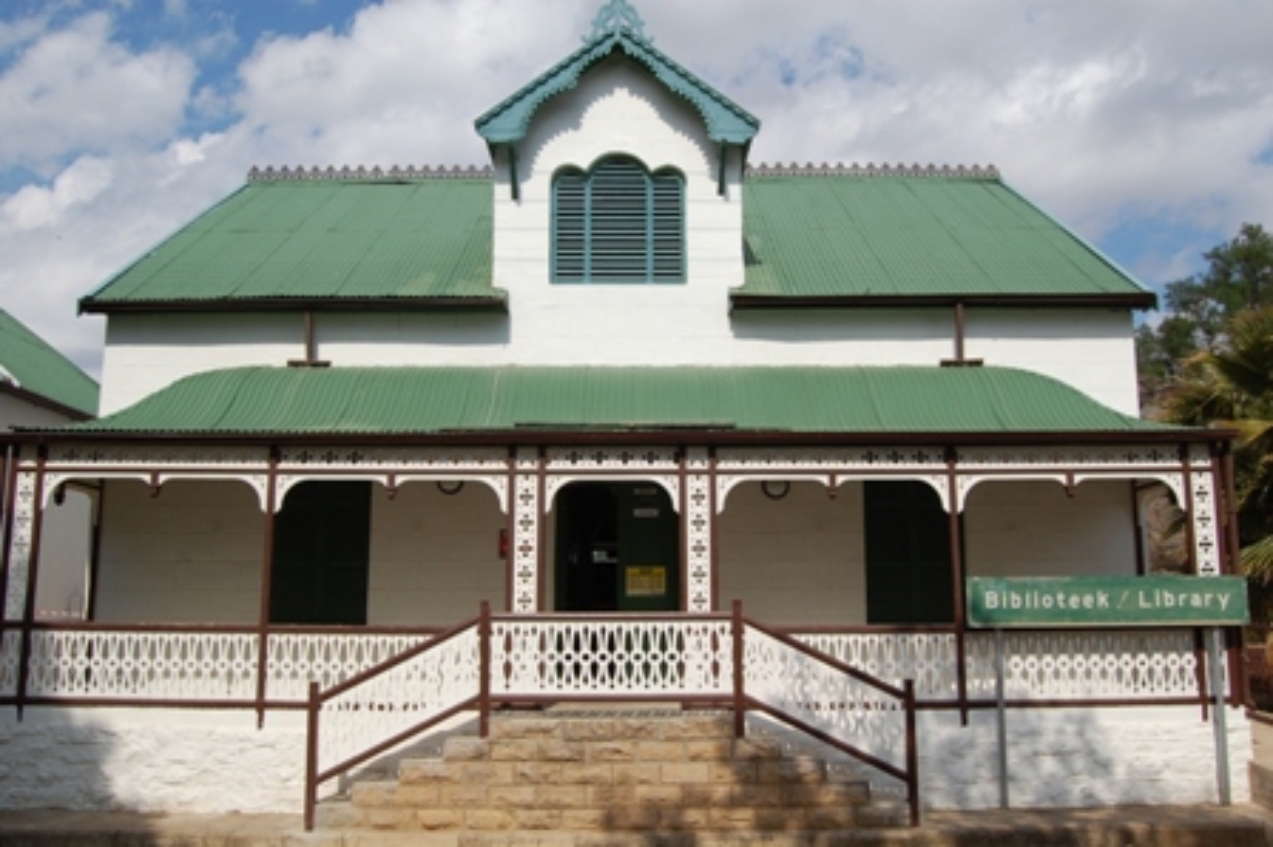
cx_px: 636
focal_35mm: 33
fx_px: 1166
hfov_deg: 57.3
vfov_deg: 39.9
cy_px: 424
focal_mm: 22
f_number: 10
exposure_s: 1/400
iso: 200
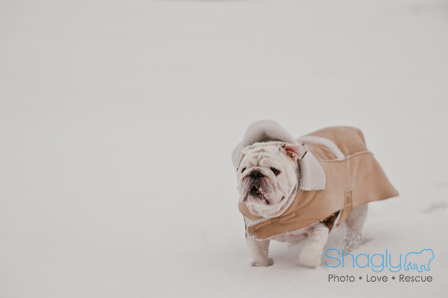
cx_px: 224
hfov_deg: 13.1
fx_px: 1957
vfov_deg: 8.7
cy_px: 149
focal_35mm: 158
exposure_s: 1/320
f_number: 2.8
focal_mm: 105
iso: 200
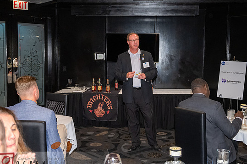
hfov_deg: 46.4
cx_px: 127
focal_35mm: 42
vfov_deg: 31.8
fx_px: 288
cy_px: 81
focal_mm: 39
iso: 5000
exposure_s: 1/60
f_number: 4
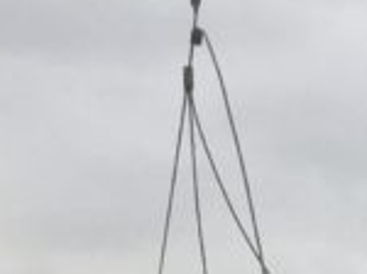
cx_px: 482
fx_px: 2096
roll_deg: +0.7
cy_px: 922
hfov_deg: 9.8
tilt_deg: -2.0
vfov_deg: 6.6
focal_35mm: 198
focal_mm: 4.15
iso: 32
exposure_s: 1/476
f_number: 2.2
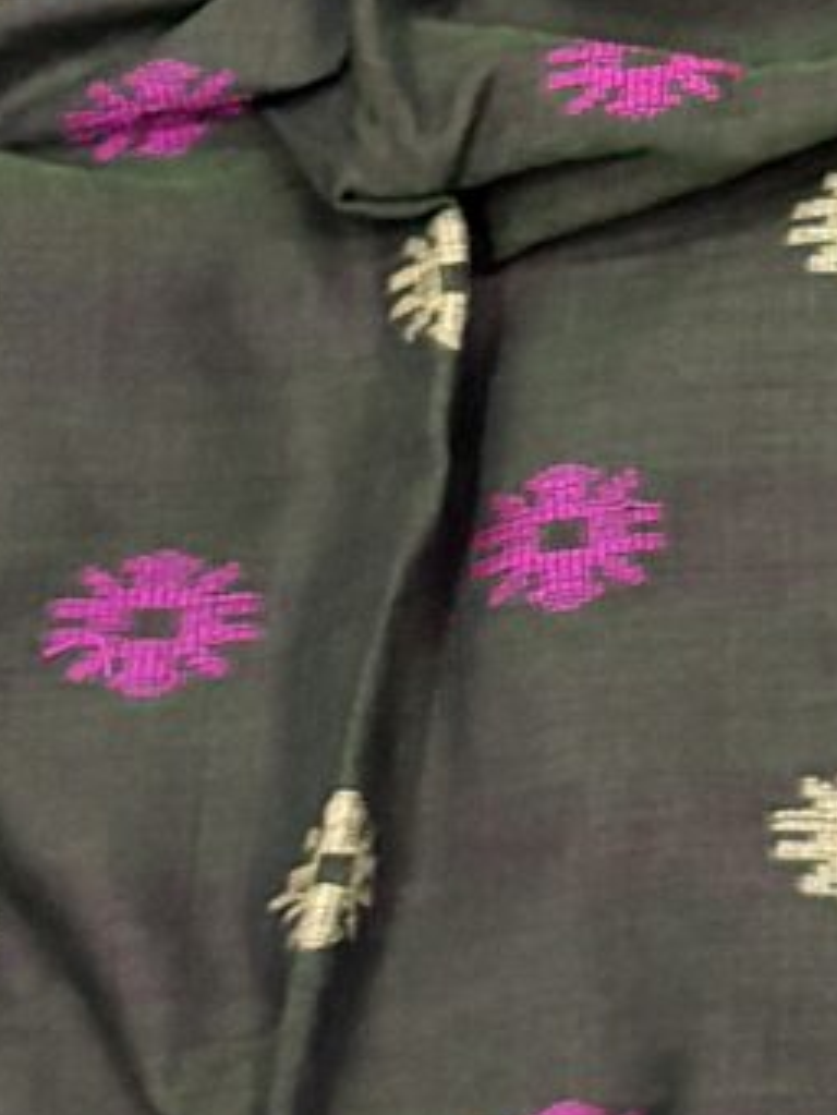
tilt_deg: -66.1
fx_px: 6283
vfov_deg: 9.8
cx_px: 1965
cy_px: -566
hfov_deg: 7.2
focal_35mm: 195
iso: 100
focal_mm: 5.96
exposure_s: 1/100
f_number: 1.6
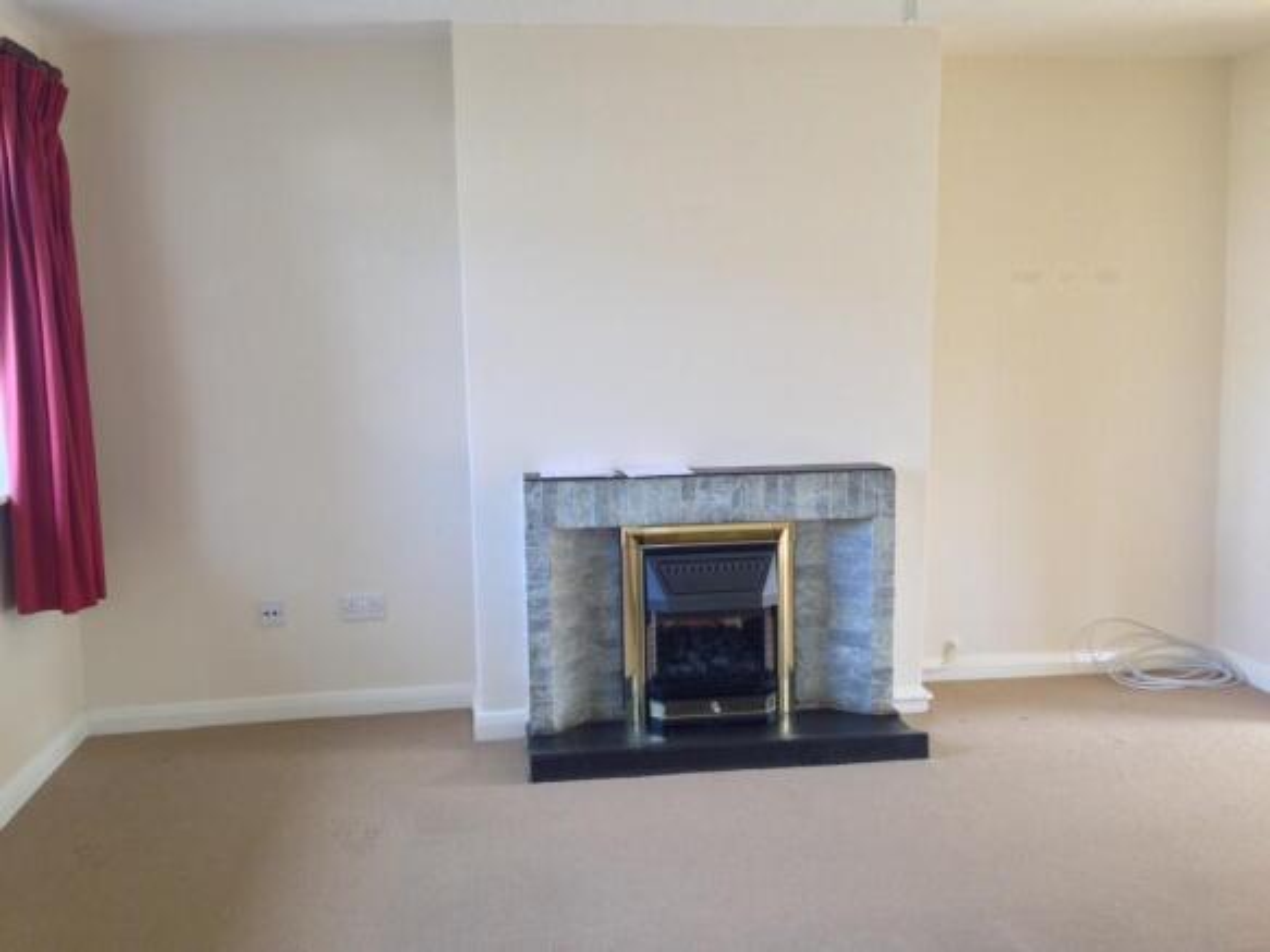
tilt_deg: -6.8
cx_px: 635
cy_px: 476
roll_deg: +1.3
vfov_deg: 42.9
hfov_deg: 55.4
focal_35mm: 33
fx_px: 1210
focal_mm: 4.12
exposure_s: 1/20
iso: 50
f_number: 2.4
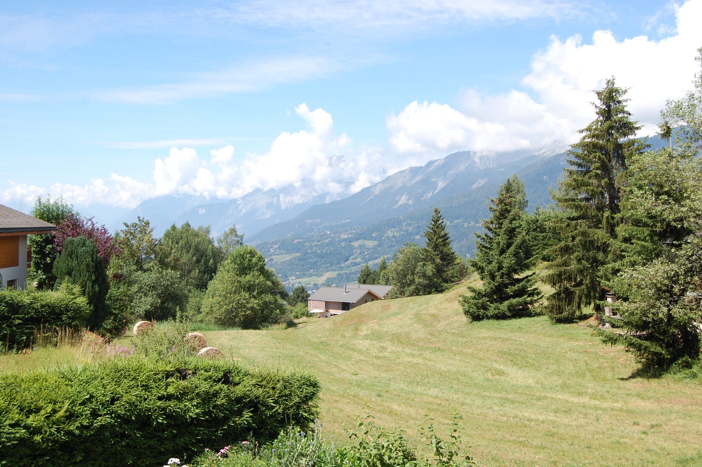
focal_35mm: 45
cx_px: 351
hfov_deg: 43.6
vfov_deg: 29.8
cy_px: 234
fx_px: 877
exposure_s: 1/320
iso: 200
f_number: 9
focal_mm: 30
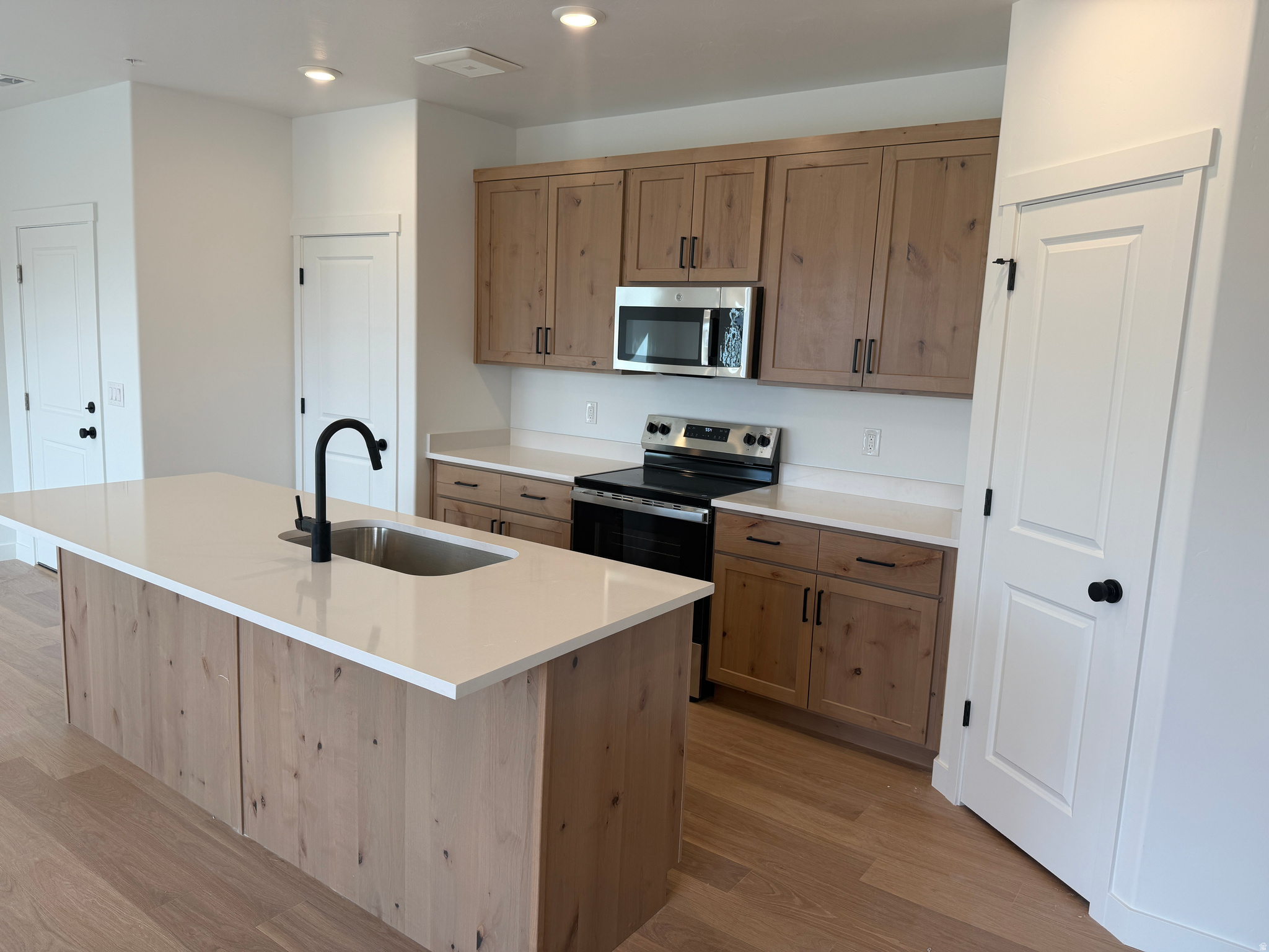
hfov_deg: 71.6
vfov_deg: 56.8
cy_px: 476
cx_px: 634
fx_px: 880
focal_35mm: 24
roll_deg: -2.9
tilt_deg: -7.2
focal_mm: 6.76
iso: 64
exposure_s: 1/179
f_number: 1.78
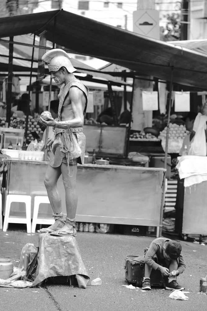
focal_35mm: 174
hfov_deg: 7.9
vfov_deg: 11.8
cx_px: 104
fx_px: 1500
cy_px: 156
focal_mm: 115.9
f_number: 4.2
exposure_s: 1/125
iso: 800
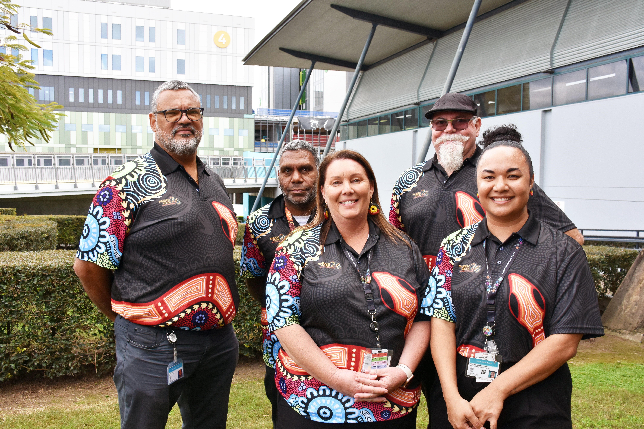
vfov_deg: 43.6
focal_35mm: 30
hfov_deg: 61.9
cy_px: 214
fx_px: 537
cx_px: 322
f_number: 8
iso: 720
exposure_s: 1/500
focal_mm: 20
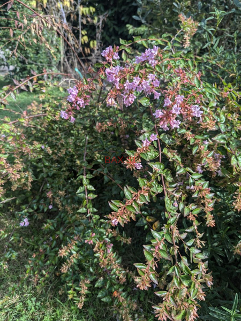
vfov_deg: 71.6
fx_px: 223
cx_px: 120
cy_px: 160
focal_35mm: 24
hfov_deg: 56.8
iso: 46
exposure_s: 1/662
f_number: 1.85
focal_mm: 6.81
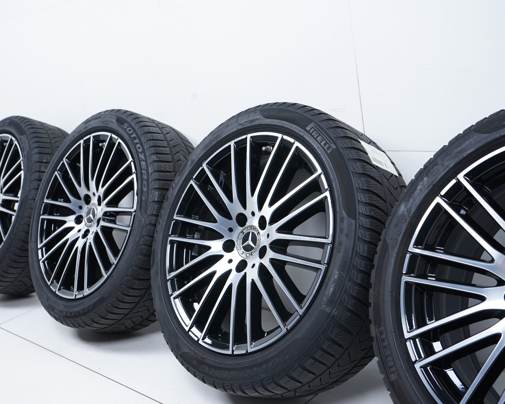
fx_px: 628
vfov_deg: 35.7
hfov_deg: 43.8
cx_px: 240
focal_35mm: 42
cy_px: 202
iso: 250
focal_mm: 37
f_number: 7.1
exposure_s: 1/125
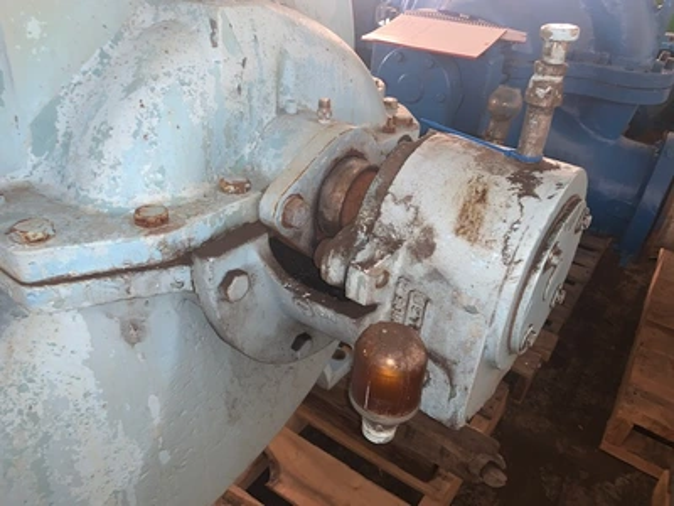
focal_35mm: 26
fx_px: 506
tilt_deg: -30.6
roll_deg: -4.6
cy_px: 253
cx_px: 337
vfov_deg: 53.1
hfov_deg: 67.3
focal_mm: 4.25
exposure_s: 1/6
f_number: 1.8
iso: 50
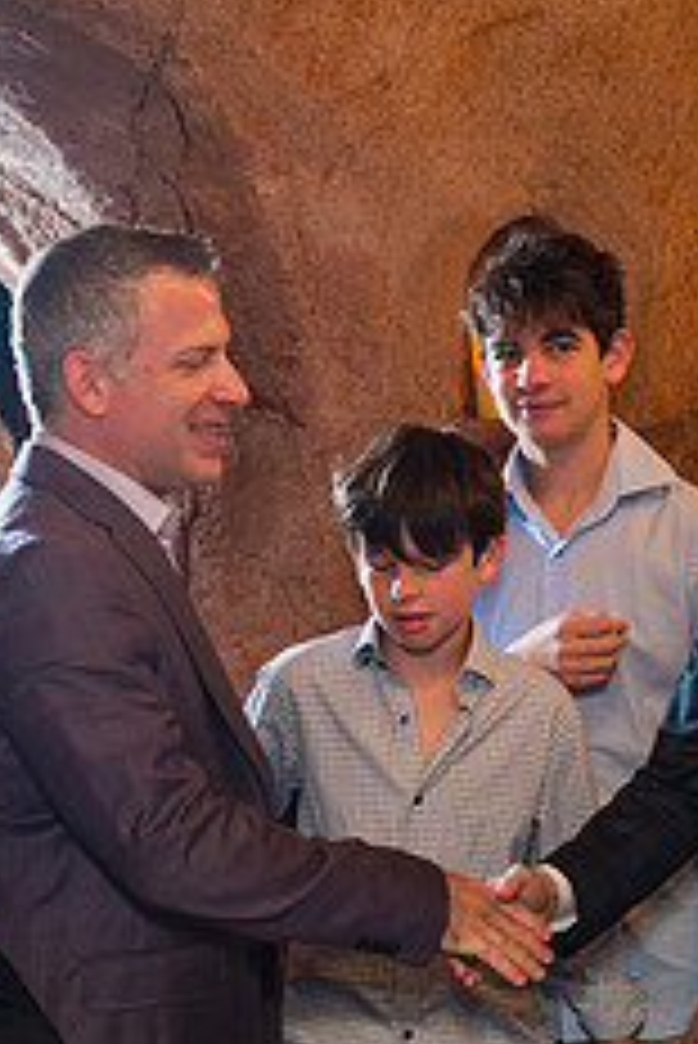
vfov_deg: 23.0
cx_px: 629
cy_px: 669
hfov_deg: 15.4
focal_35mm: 88
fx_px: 2555
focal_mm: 34
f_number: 4
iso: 1250
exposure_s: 1/200
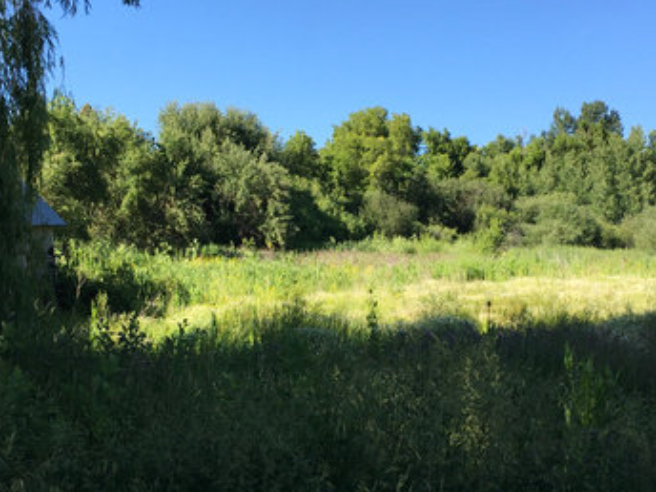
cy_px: 309
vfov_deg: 26.9
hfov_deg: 35.5
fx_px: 1023
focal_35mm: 54
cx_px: 383
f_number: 2.2
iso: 25
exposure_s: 1/827
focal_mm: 4.15
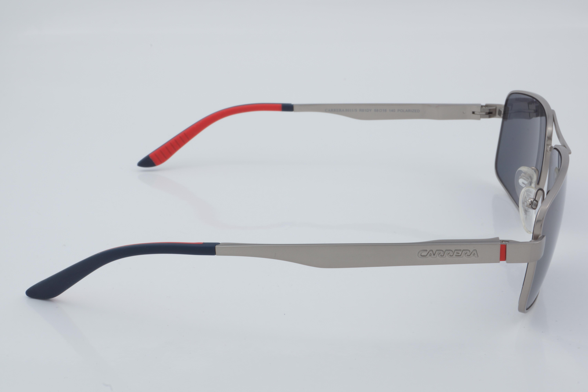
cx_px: 294
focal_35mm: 68
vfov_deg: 20.2
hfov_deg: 29.9
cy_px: 196
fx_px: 1102
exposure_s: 1/4
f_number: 32
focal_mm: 45
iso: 100
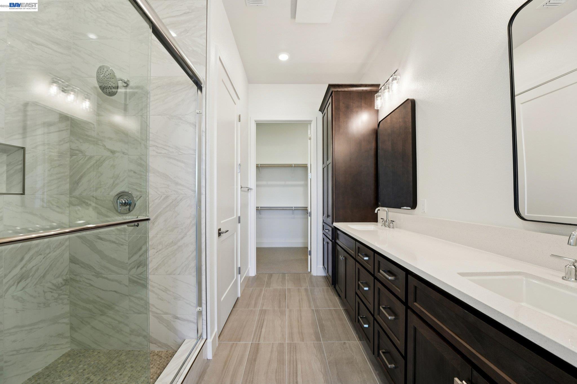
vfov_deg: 81.2
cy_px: 192
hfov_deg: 104.3
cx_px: 288
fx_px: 224
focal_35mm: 14
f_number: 8
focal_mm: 14
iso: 640
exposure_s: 1/40
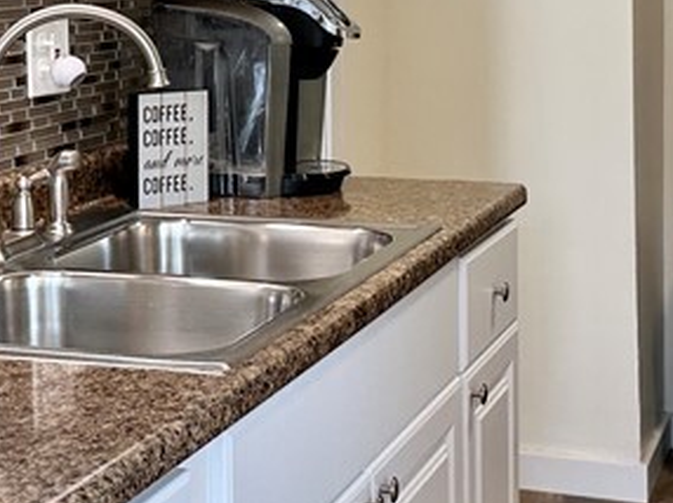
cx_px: 285
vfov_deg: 16.9
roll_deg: +0.2
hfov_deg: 22.8
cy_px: 47
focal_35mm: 86
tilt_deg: -4.3
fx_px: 1671
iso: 100
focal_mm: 6.86
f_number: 1.78
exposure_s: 1/120
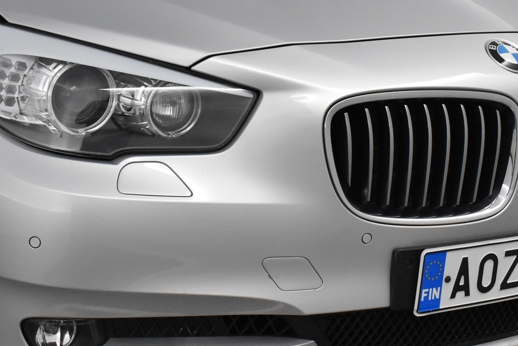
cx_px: 251
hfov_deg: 26.0
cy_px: 152
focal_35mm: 78
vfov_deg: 17.5
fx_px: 1123
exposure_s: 1/160
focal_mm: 28
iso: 3200
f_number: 6.3
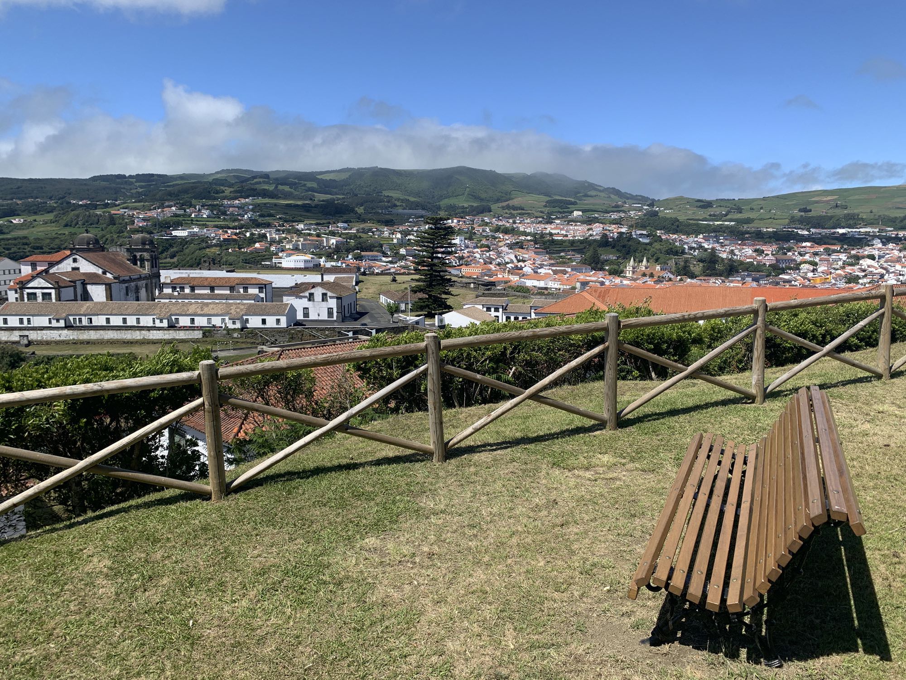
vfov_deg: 53.1
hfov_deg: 67.3
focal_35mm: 26
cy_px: 340
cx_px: 453
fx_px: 680
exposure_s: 1/2481
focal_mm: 4.25
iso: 25
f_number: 1.8
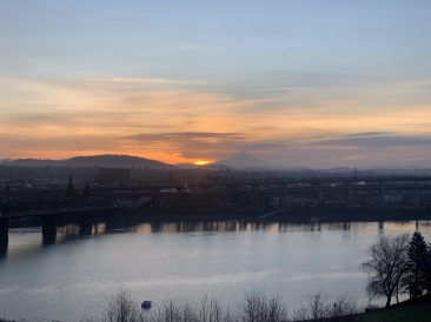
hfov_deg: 36.8
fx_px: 647
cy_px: 161
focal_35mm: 52
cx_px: 216
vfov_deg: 28.0
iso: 16
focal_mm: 6
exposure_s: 1/122
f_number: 2.4
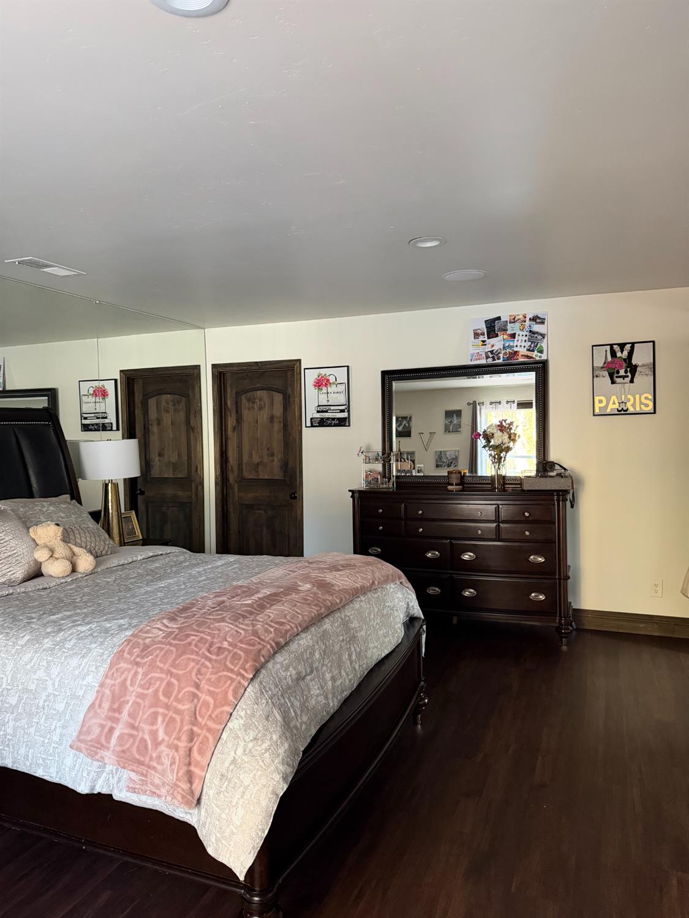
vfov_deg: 71.6
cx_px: 344
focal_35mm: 24
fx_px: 637
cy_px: 459
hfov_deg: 56.8
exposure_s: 1/56
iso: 800
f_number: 1.78
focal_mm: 6.76
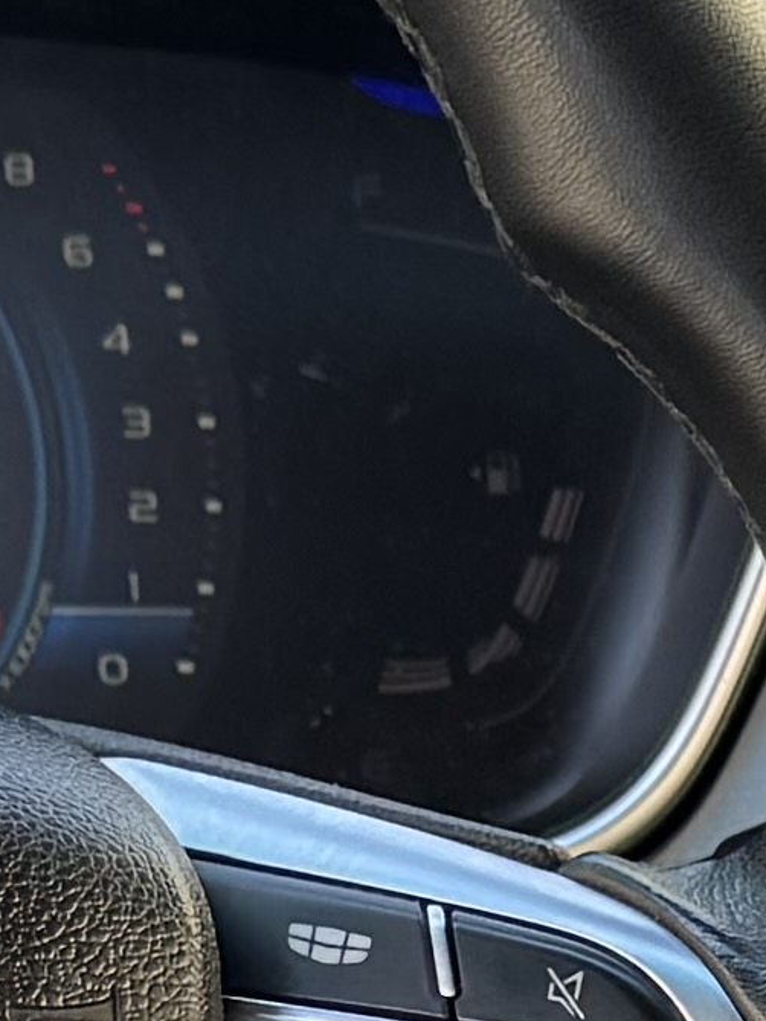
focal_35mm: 205
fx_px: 6047
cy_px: 2280
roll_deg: -1.9
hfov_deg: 7.1
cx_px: 1106
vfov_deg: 8.9
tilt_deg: -32.2
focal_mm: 6.76
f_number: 1.78
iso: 64
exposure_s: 1/121
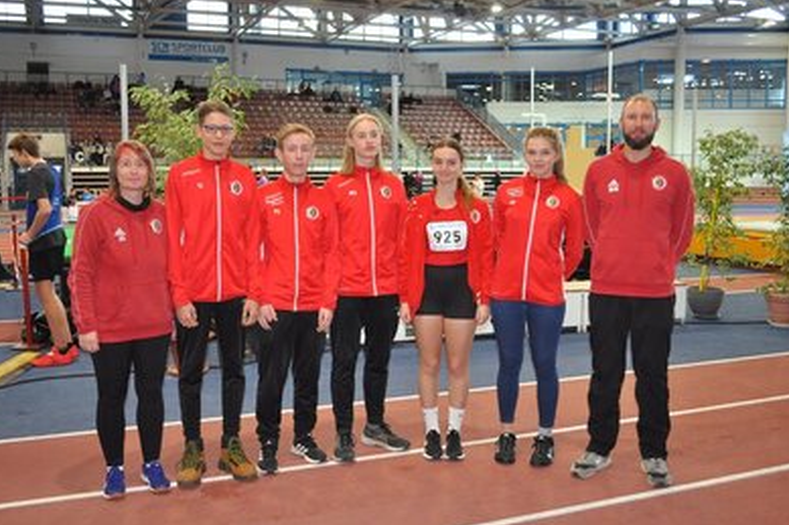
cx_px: 391
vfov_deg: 35.9
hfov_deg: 51.9
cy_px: 264
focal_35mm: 37
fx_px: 811
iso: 800
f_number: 4
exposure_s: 1/60
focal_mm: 24
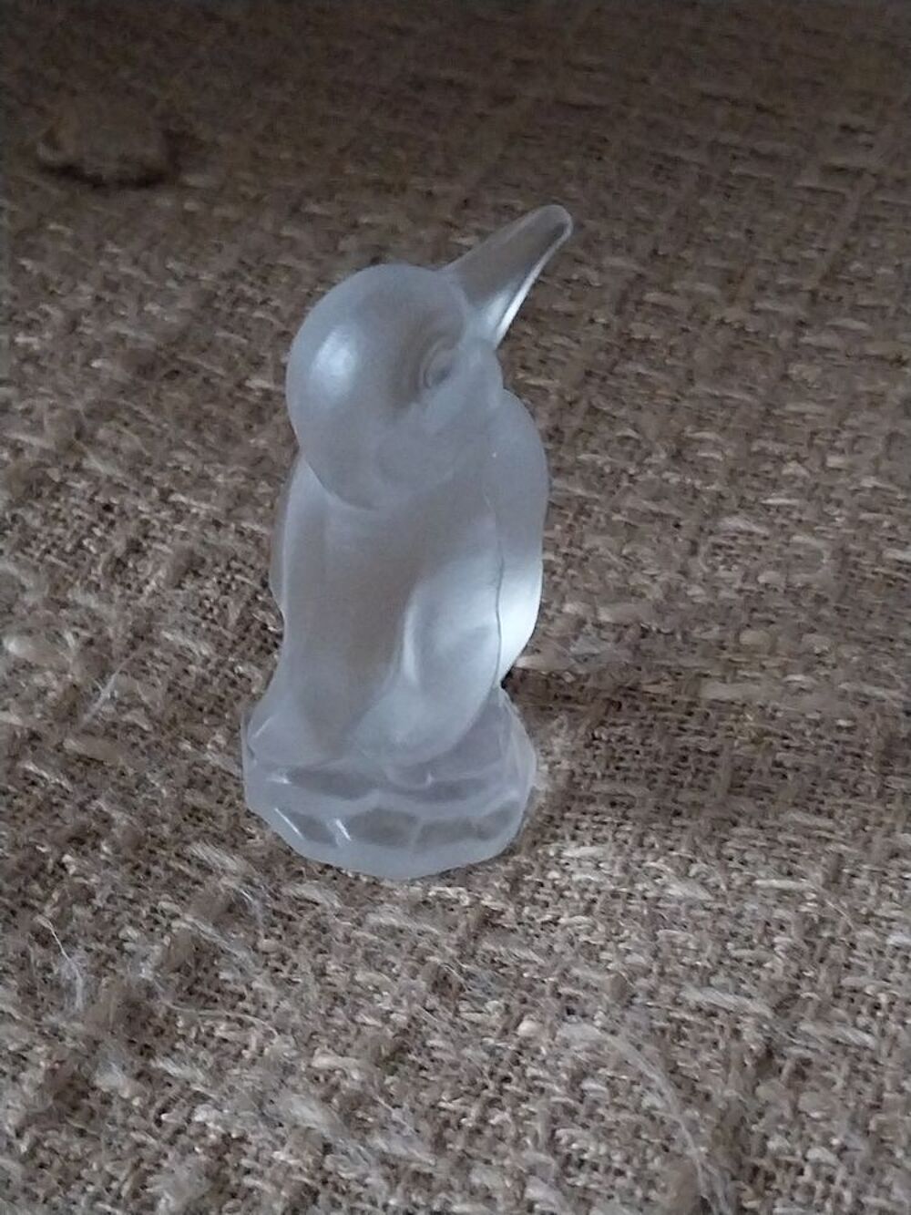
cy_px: 608
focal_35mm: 26
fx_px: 912
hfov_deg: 53.1
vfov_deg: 67.3
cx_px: 456
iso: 640
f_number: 1.8
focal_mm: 4
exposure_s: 1/25
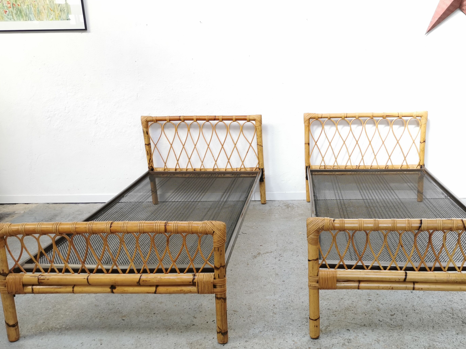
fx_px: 485
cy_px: 207
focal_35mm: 36
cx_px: 269
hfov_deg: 51.2
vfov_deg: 39.5
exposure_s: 1/130
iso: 50
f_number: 1.8
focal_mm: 5.58
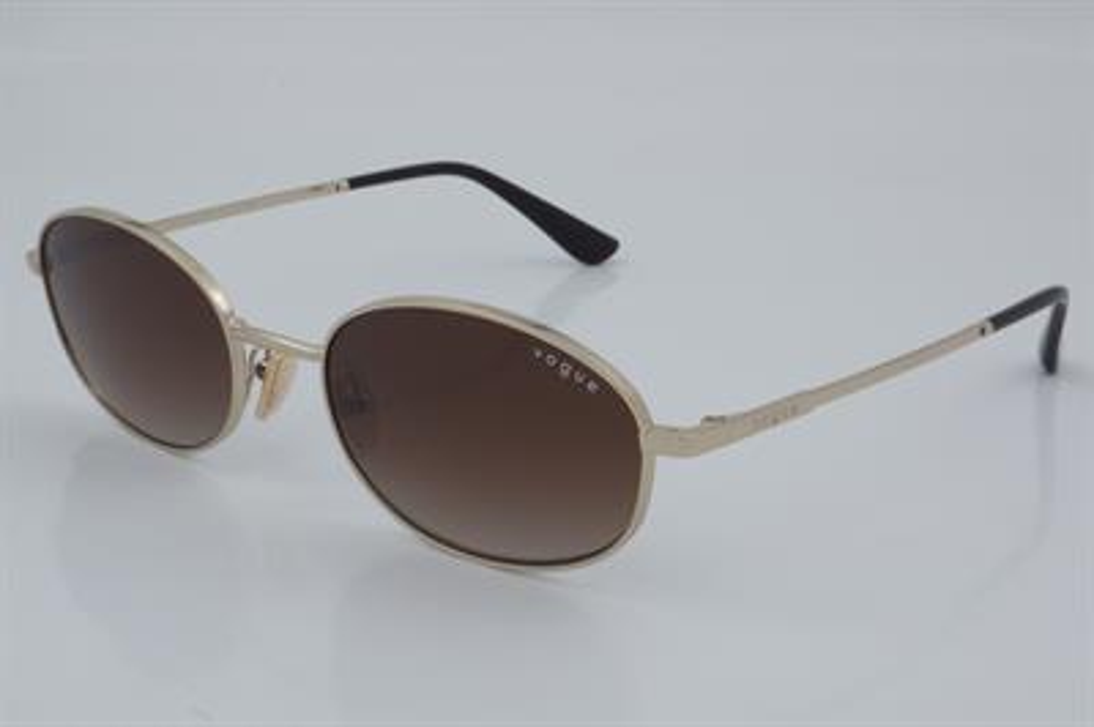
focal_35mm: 75
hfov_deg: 27.0
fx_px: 2277
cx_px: 547
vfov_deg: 18.2
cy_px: 364
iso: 100
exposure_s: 1/4
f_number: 32
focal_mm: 50
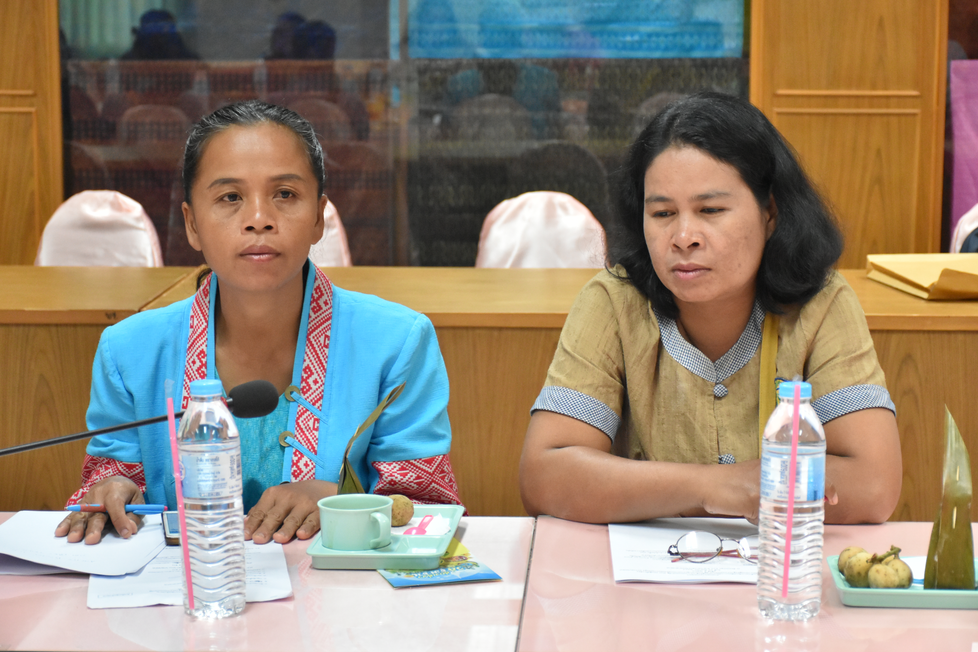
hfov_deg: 24.2
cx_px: 489
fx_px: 2282
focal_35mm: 84
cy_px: 326
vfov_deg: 16.3
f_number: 4.8
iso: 2500
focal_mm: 56
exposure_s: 1/125
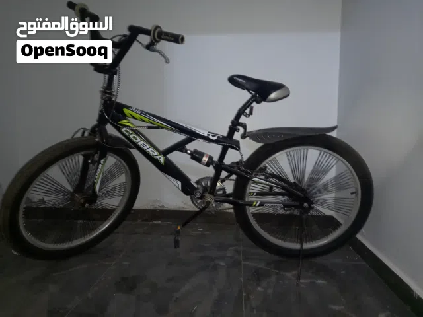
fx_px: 305
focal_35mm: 25
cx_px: 212
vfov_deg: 54.9
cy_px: 158
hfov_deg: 69.4
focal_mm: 4.6
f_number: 2
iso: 320
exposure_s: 1/33.3
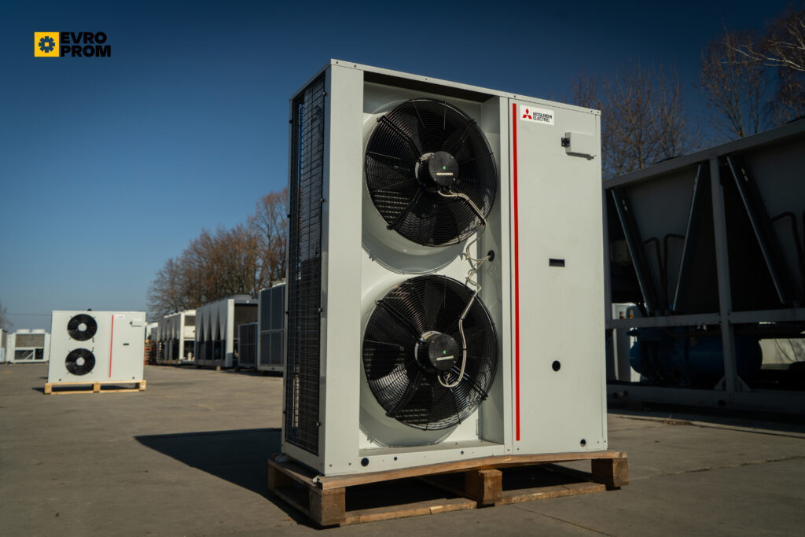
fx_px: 671
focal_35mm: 30
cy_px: 268
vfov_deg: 43.6
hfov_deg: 61.9
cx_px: 402
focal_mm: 30
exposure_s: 1/500
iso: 100
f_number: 5
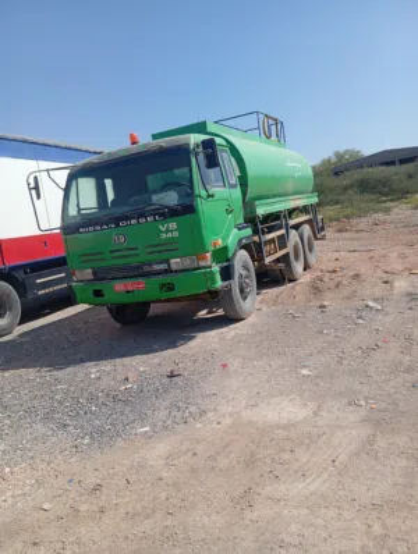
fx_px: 449
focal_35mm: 28
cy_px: 277
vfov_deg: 63.4
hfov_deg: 49.9
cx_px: 209
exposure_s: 1/888
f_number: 1.8
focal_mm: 4.22
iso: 110
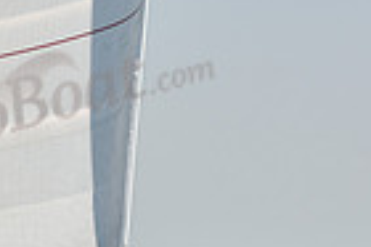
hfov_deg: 6.1
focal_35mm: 332
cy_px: 283
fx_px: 3417
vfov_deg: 4.1
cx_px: -294
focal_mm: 80
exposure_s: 1/640
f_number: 5
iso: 250
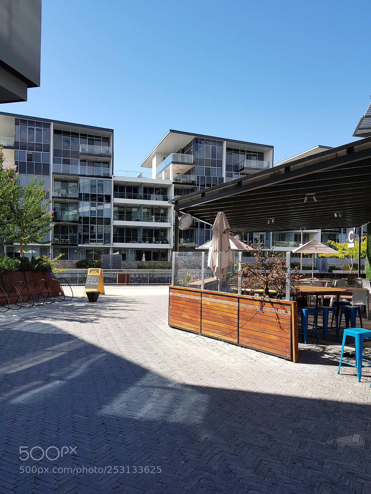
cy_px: 247
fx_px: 372
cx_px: 186
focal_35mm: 26
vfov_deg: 67.3
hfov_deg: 53.1
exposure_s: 1/1196
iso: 40
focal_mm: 4.2
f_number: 1.7
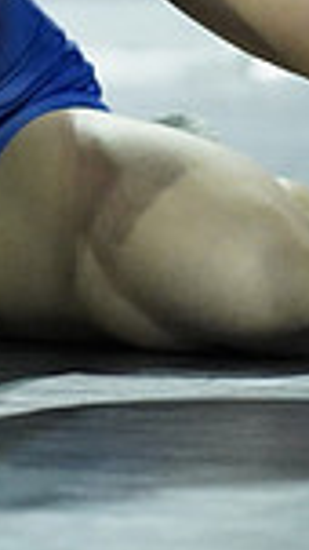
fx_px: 13190
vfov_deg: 2.4
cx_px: -633
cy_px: -102
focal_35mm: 906
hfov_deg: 1.3
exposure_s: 1/1250
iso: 6400
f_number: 2.8
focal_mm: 150
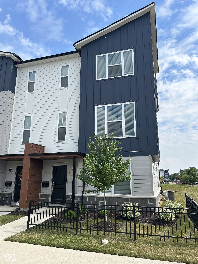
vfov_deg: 67.3
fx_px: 198
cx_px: 99
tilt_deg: +9.5
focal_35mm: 26
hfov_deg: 53.1
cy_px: 132
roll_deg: +0.3
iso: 50
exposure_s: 1/3257
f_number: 1.5
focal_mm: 5.7
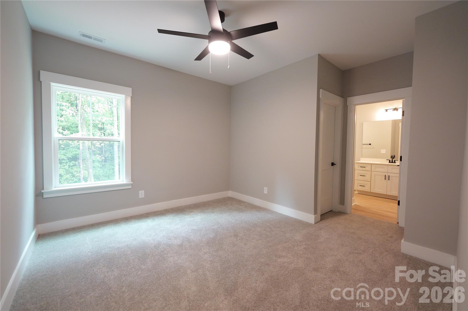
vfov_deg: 81.1
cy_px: 156
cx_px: 234
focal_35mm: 14
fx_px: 182
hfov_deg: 104.3
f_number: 2.8
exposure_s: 1/160
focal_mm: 14
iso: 4000
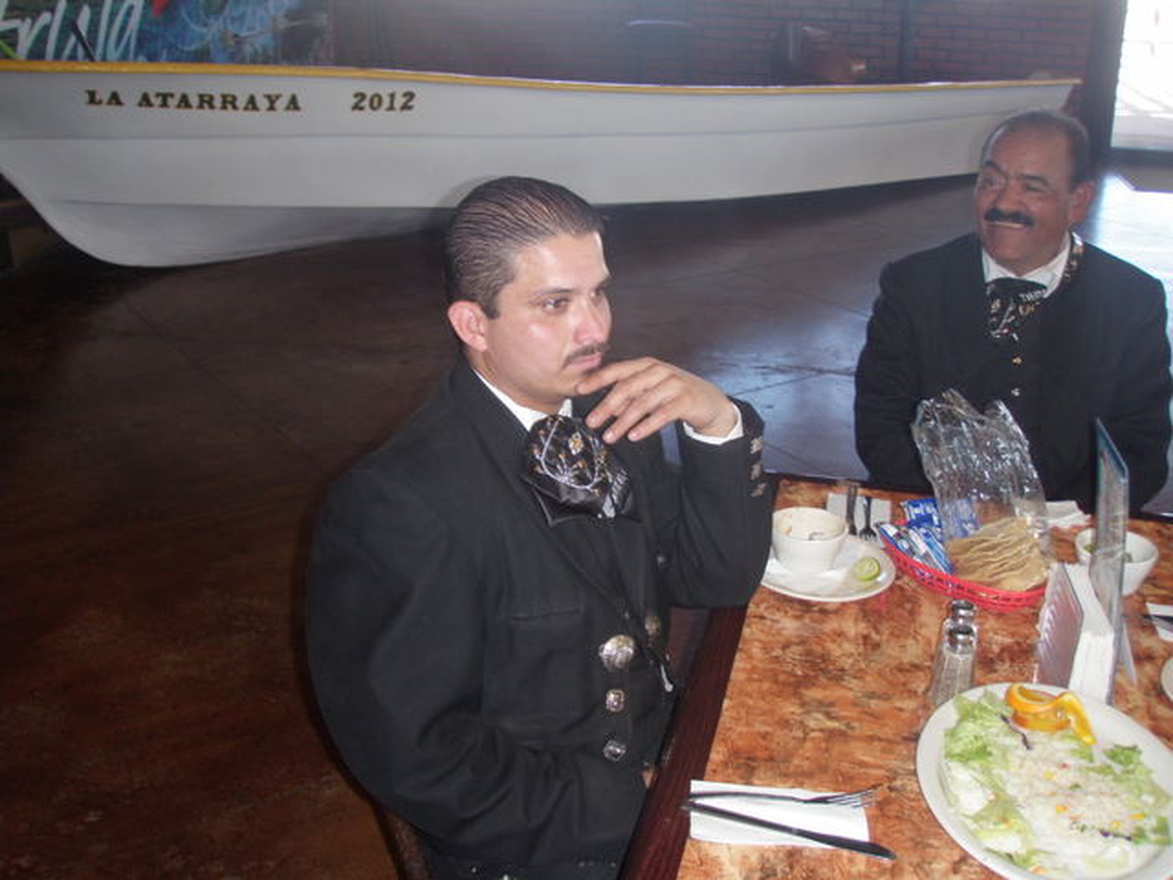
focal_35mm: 38
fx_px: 1288
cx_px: 586
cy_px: 440
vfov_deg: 37.7
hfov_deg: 49.0
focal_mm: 6.7
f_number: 3.5
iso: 160
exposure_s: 1/30
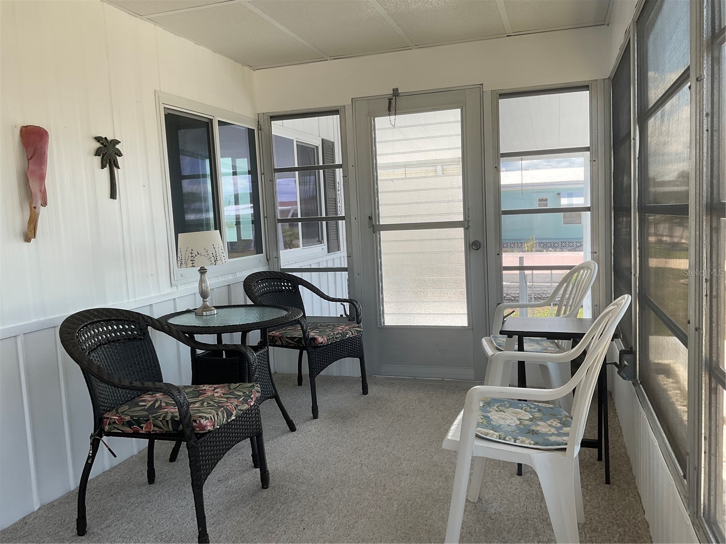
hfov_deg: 61.7
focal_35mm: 29
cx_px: 363
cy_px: 272
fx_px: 608
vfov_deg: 48.2
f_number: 1.8
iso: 20
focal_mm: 3
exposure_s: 1/120
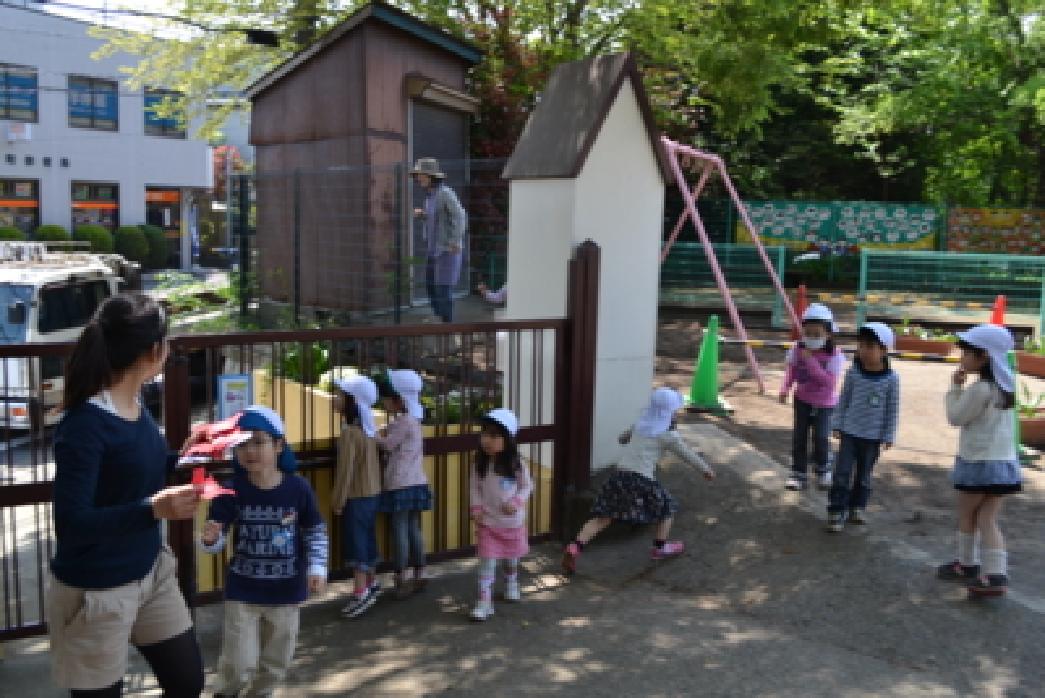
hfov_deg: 57.2
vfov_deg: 40.0
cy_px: 349
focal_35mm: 33
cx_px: 522
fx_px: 958
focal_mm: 22
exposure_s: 1/125
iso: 125
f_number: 5.6
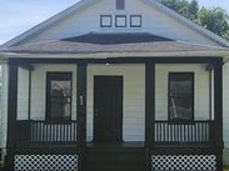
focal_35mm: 63
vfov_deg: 23.2
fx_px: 416
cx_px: 138
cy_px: 112
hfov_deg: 30.7
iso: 20
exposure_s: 1/1957
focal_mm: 5.4
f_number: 1.8
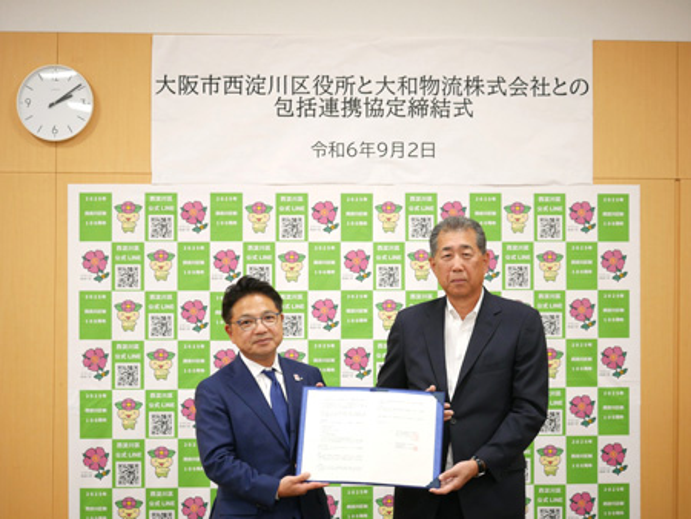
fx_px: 1798
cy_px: 260
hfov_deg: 21.8
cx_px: 346
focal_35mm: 90
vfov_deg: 16.4
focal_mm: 45
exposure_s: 1/100
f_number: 4
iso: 1000
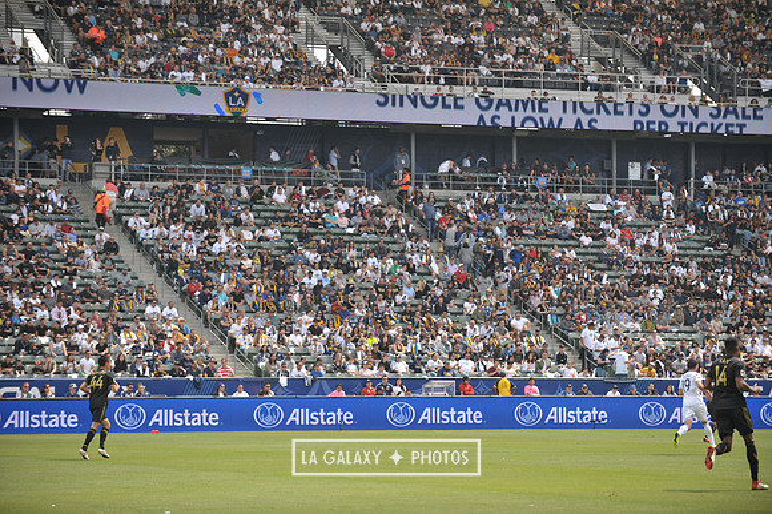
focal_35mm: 135
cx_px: 386
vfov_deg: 10.1
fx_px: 2893
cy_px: 257
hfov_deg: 15.2
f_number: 3.5
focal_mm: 135
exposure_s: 1/2500
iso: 320
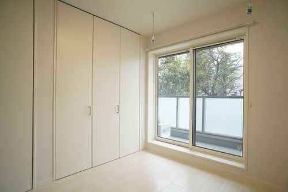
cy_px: 96
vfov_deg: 53.1
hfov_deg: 73.8
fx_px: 192
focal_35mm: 24
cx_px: 144
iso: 2500
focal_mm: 16
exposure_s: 1/250
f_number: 7.1
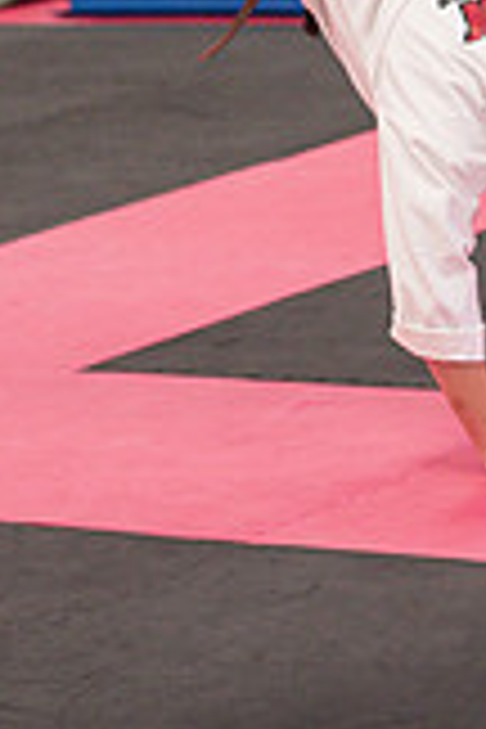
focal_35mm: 236
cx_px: 261
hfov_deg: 5.8
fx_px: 4779
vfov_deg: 8.6
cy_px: -270
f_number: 3.5
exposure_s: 1/400
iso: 1600
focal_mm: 85
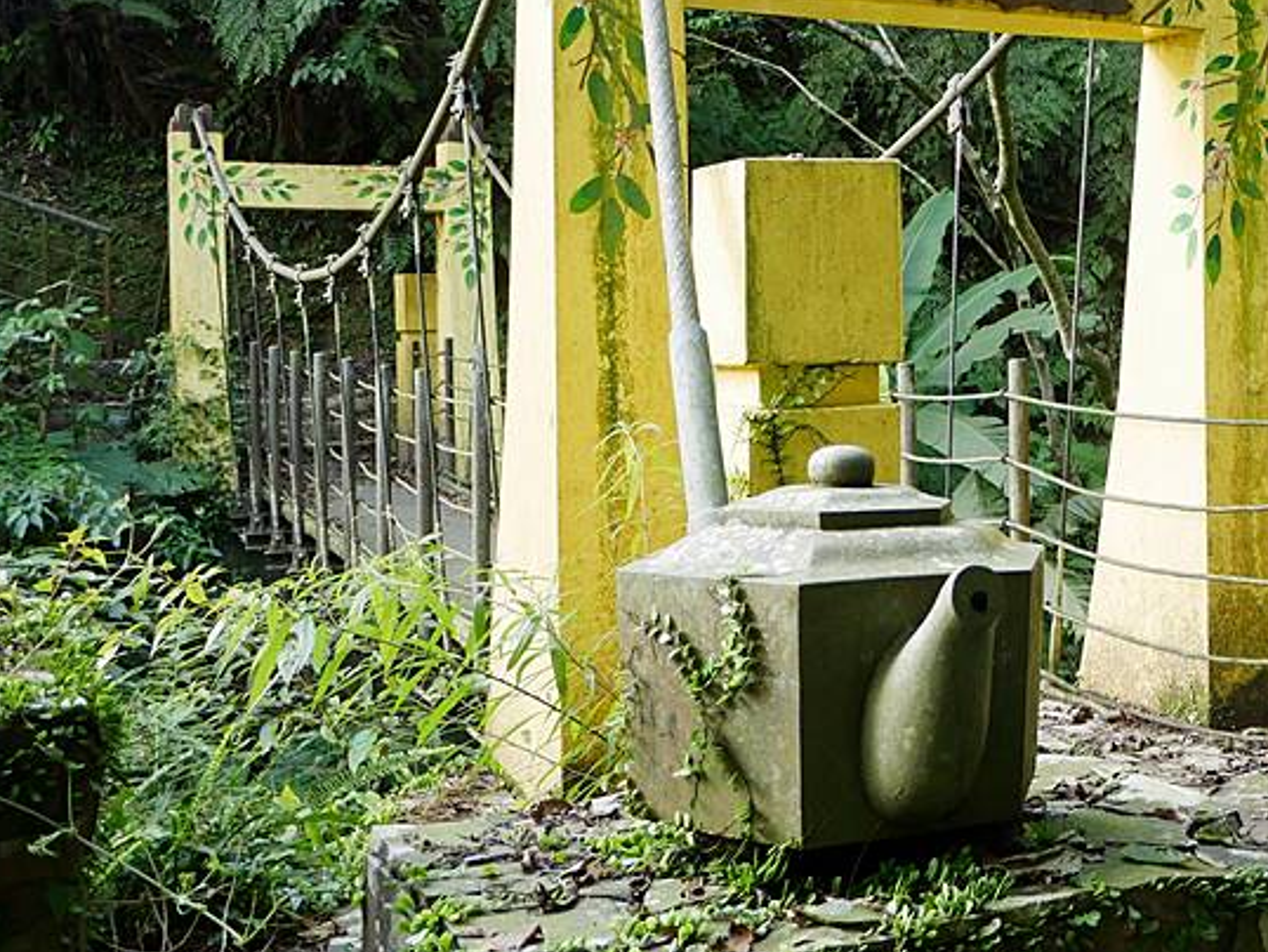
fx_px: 1906
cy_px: 329
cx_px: 1153
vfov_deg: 27.9
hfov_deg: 34.6
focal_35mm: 52
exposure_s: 1/60
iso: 250
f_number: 2.5
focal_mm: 14
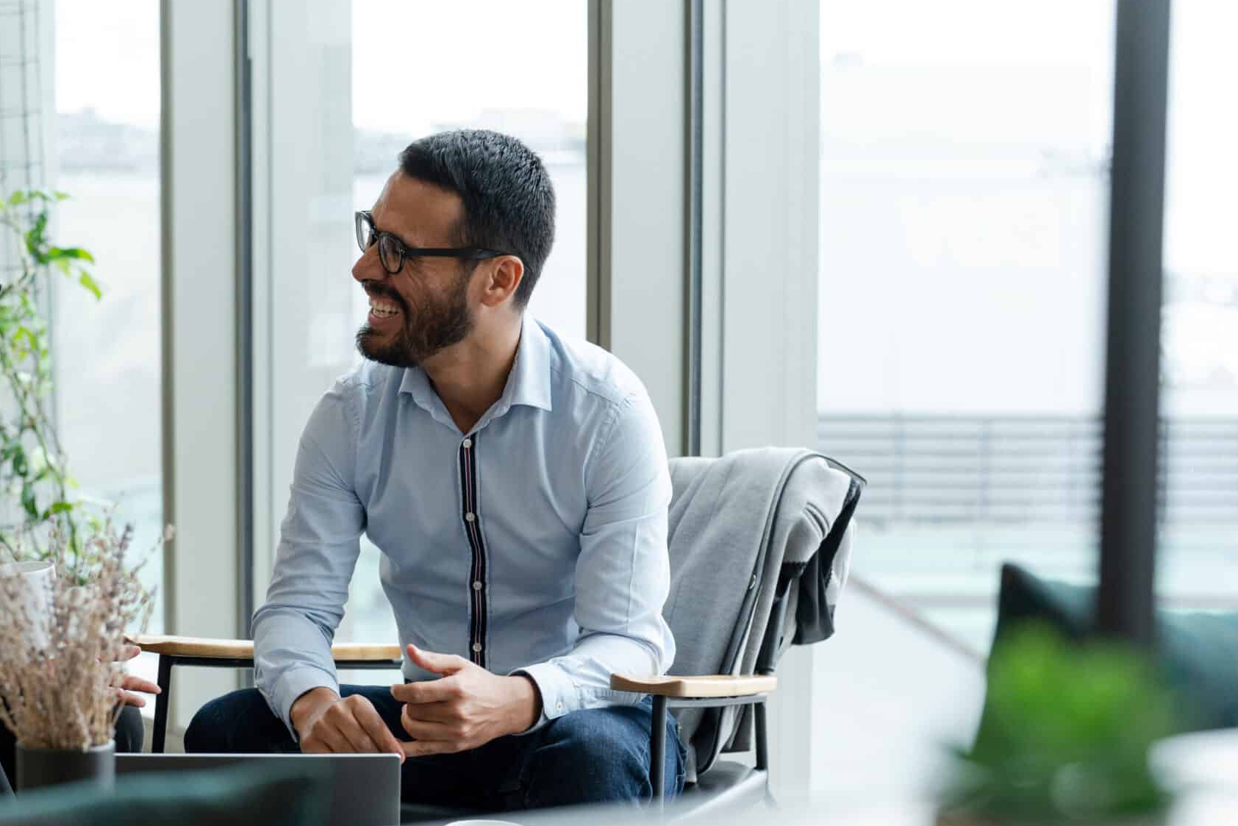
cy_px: 541
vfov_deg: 17.9
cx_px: 342
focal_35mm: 76
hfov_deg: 26.4
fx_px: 2614
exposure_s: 1/400
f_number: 2.8
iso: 800
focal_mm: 50
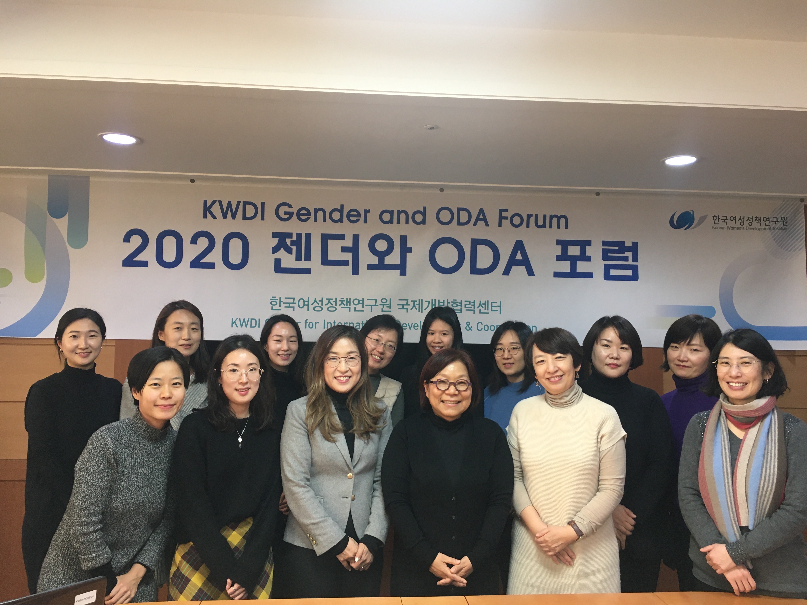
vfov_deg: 48.2
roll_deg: -1.5
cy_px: 302
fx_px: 676
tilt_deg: +4.5
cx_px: 404
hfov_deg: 61.7
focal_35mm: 29
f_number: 2.2
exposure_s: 1/30
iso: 80
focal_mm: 4.15
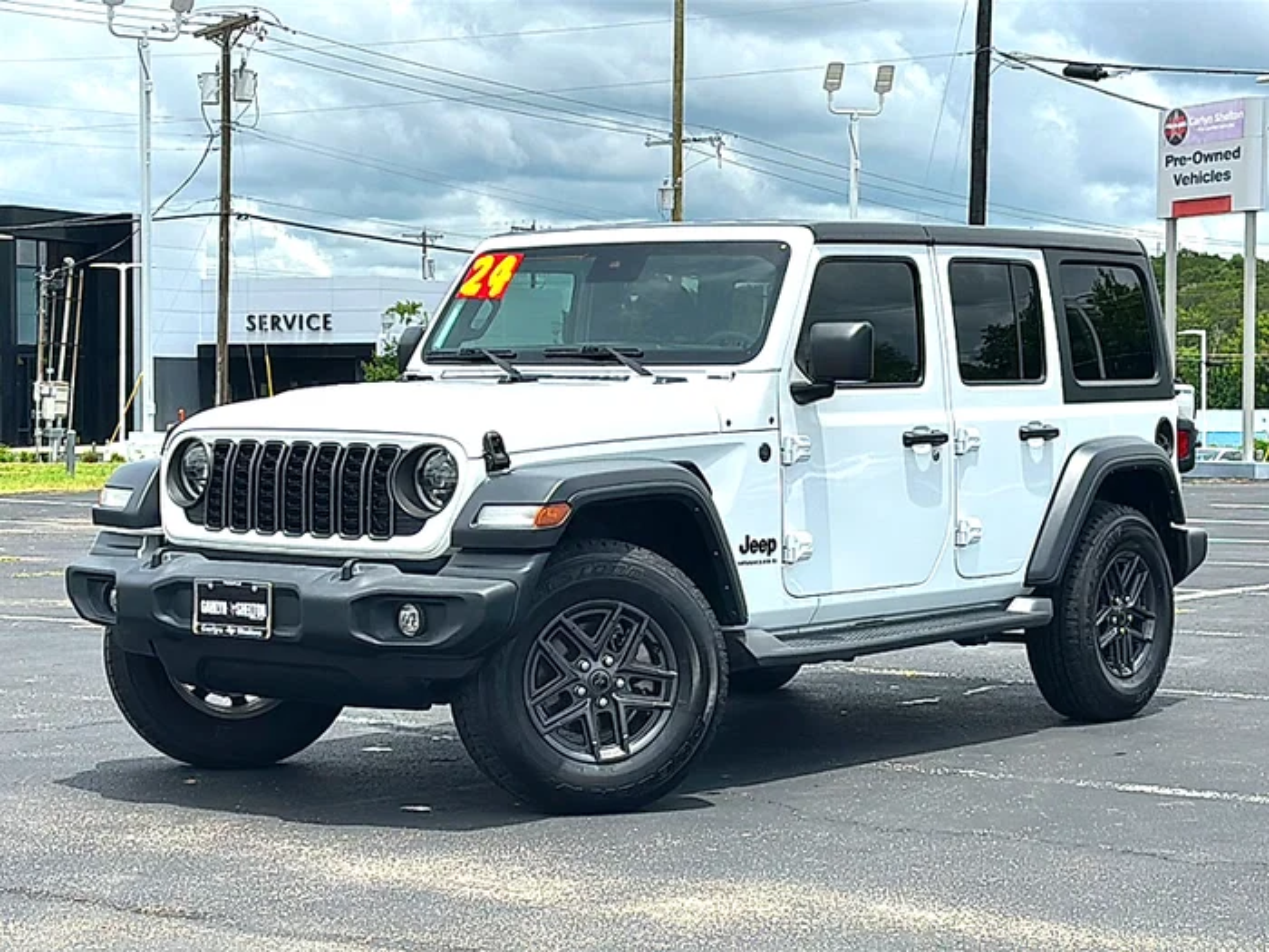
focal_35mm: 66
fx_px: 2420
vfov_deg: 22.3
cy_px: 476
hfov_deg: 29.4
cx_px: 634
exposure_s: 1/5319
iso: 64
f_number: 1.78
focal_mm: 6.86
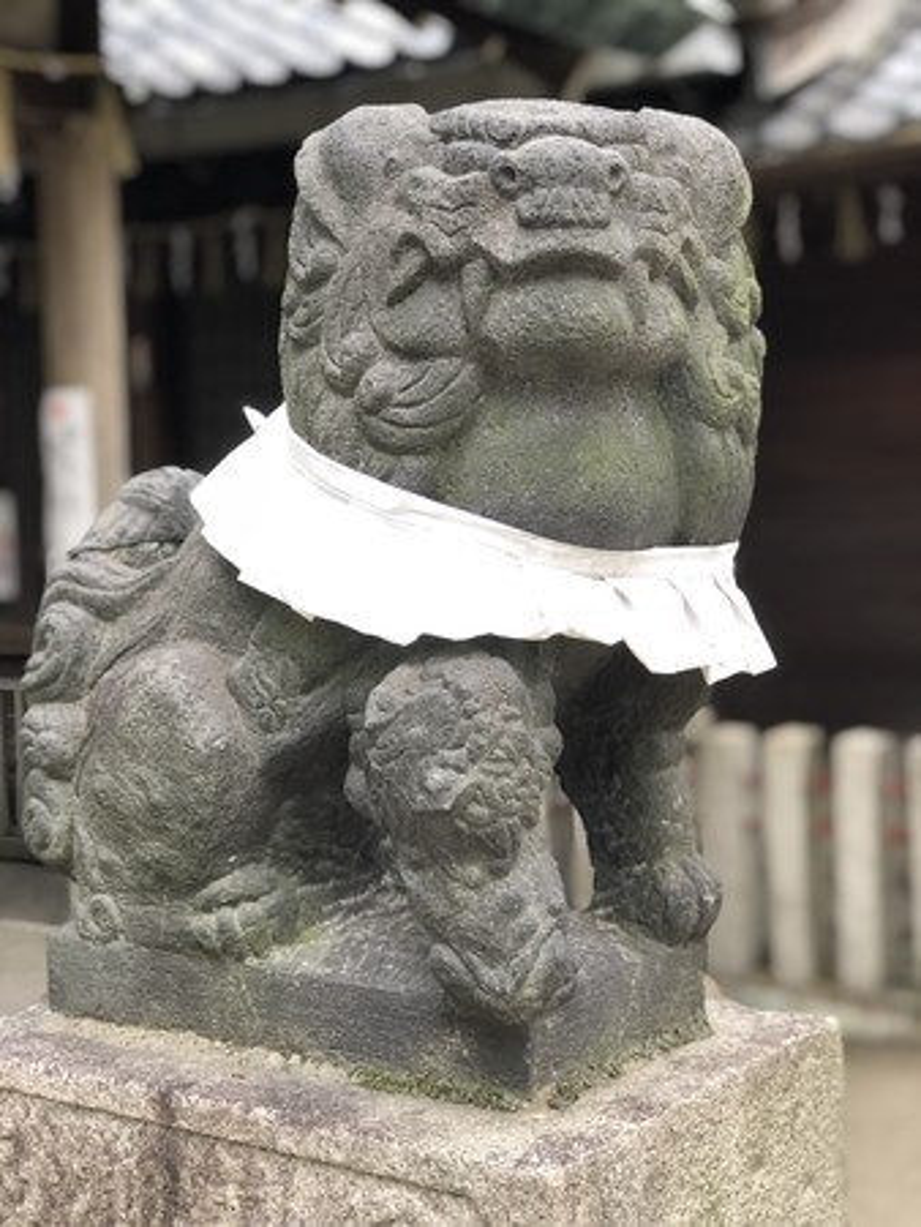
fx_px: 2020
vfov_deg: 33.8
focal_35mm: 57
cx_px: 460
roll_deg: +1.2
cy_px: 614
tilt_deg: -4.1
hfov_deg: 25.7
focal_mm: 6.6
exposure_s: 1/30
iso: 32
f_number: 2.8
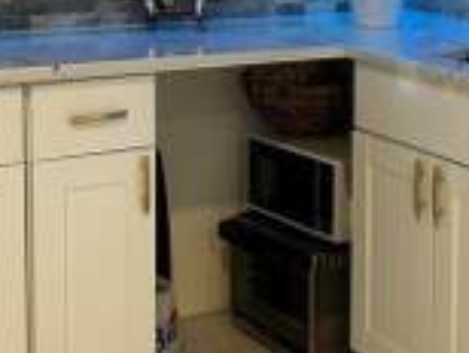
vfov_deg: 17.9
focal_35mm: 81
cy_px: 24
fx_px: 1099
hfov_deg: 24.0
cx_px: 295
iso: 160
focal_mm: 5.7
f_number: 1.5
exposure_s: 1/60
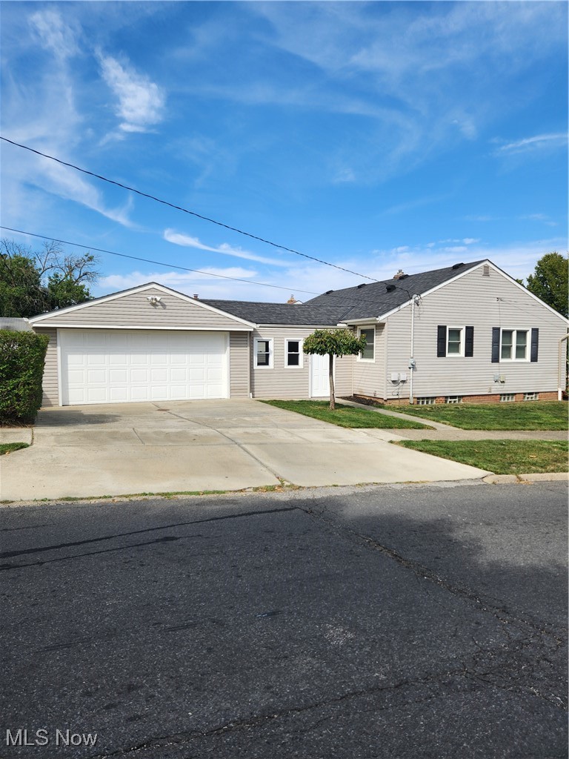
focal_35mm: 23
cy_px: 380
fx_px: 504
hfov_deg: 58.9
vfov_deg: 73.9
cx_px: 284
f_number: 1.8
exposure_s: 1/1465
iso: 20
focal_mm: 5.4
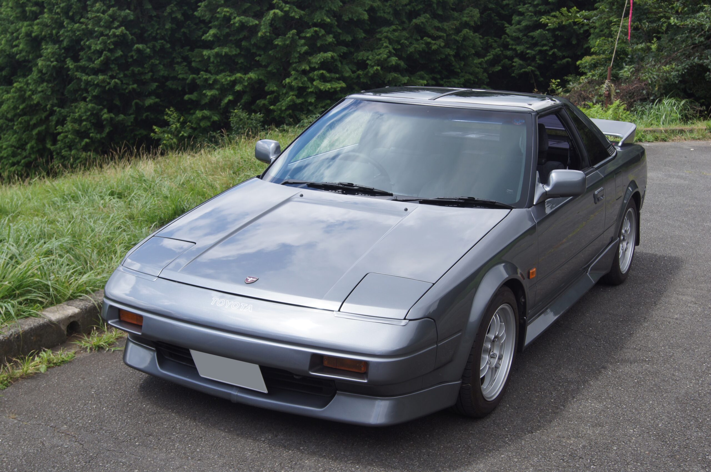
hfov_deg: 43.6
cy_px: 236
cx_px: 356
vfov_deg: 29.8
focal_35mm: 45
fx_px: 888
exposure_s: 1/160
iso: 100
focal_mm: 30
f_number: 8
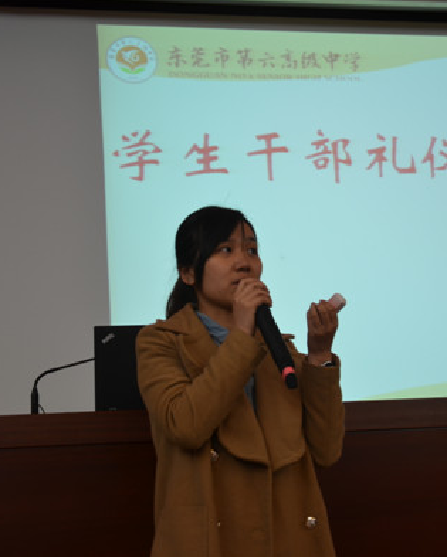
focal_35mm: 60
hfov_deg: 25.4
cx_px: 248
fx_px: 991
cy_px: 277
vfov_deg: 31.4
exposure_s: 1/30
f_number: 4
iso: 320
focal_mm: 28
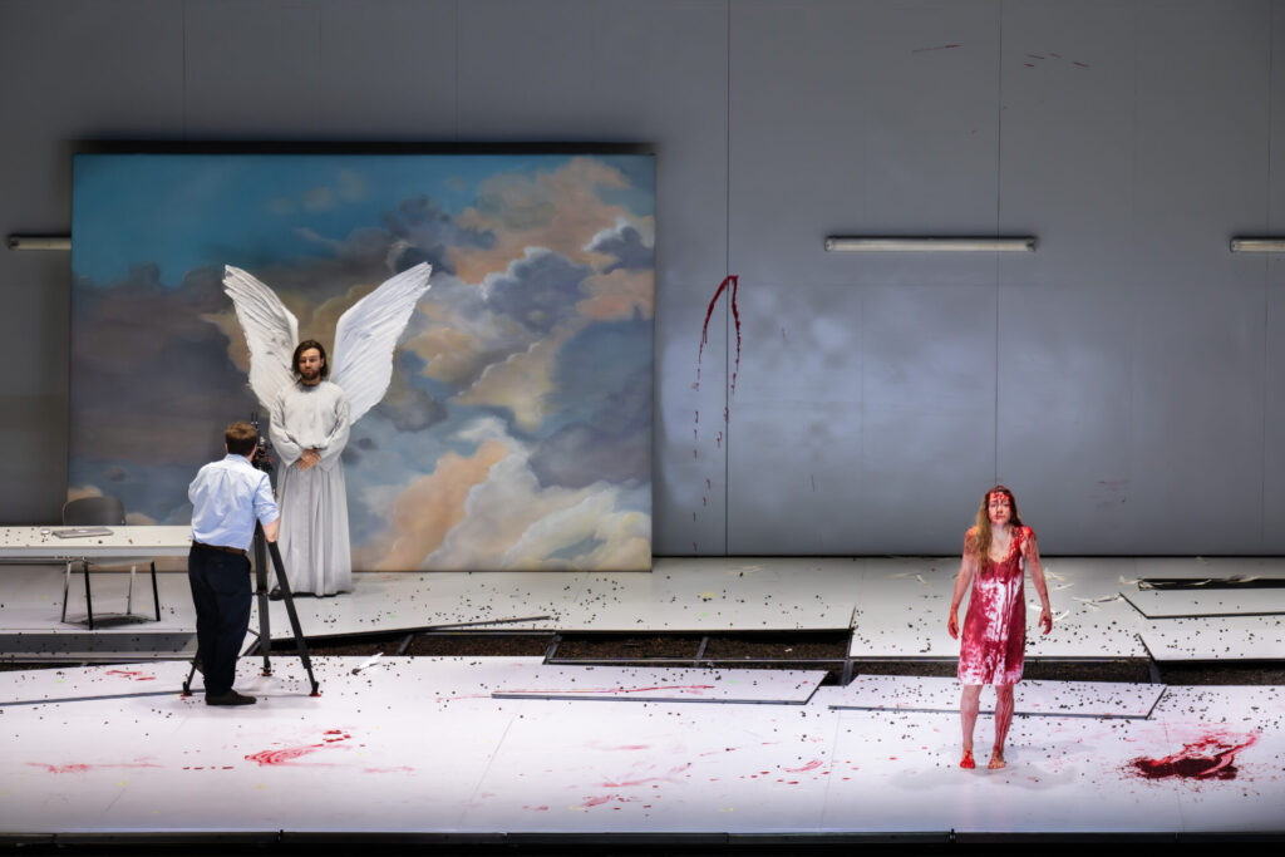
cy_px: 428
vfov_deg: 11.0
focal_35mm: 125
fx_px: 4462
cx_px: 642
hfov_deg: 16.4
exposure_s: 1/250
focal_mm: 125
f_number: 7.1
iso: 1600
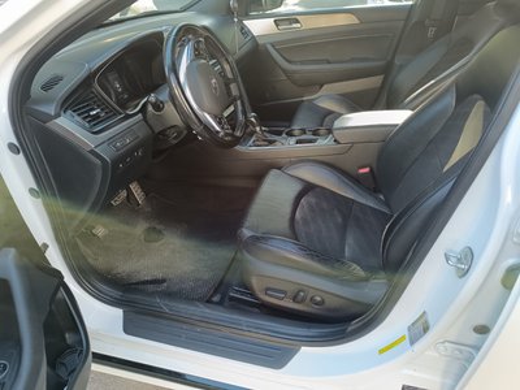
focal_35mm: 24
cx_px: 260
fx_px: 361
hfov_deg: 71.6
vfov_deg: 56.8
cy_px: 195
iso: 650
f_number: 1.65
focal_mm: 6.14
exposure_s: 1/100
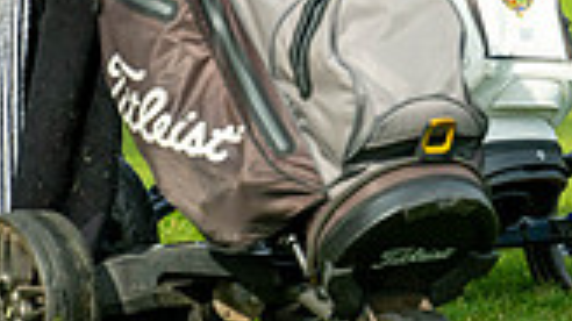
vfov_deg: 1.1
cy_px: -326
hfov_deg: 1.9
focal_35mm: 1110
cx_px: 582
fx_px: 16825
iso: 500
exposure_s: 1/2500
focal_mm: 300
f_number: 5
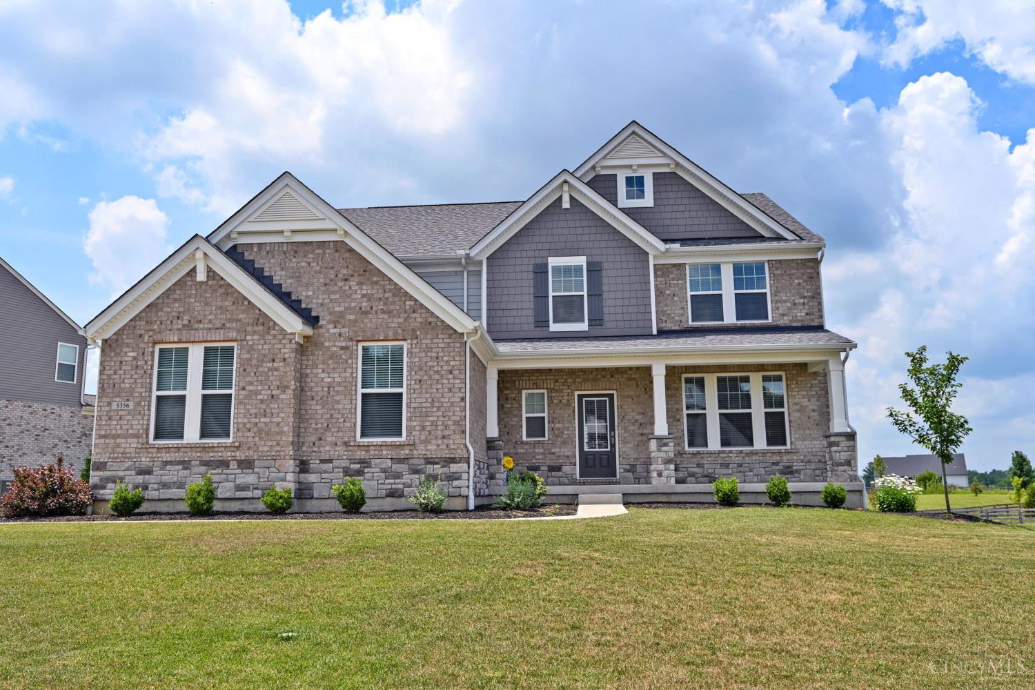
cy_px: 345
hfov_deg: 67.4
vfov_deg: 47.9
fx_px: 776
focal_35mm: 27
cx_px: 518
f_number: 7.1
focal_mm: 27
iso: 100
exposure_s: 1/400
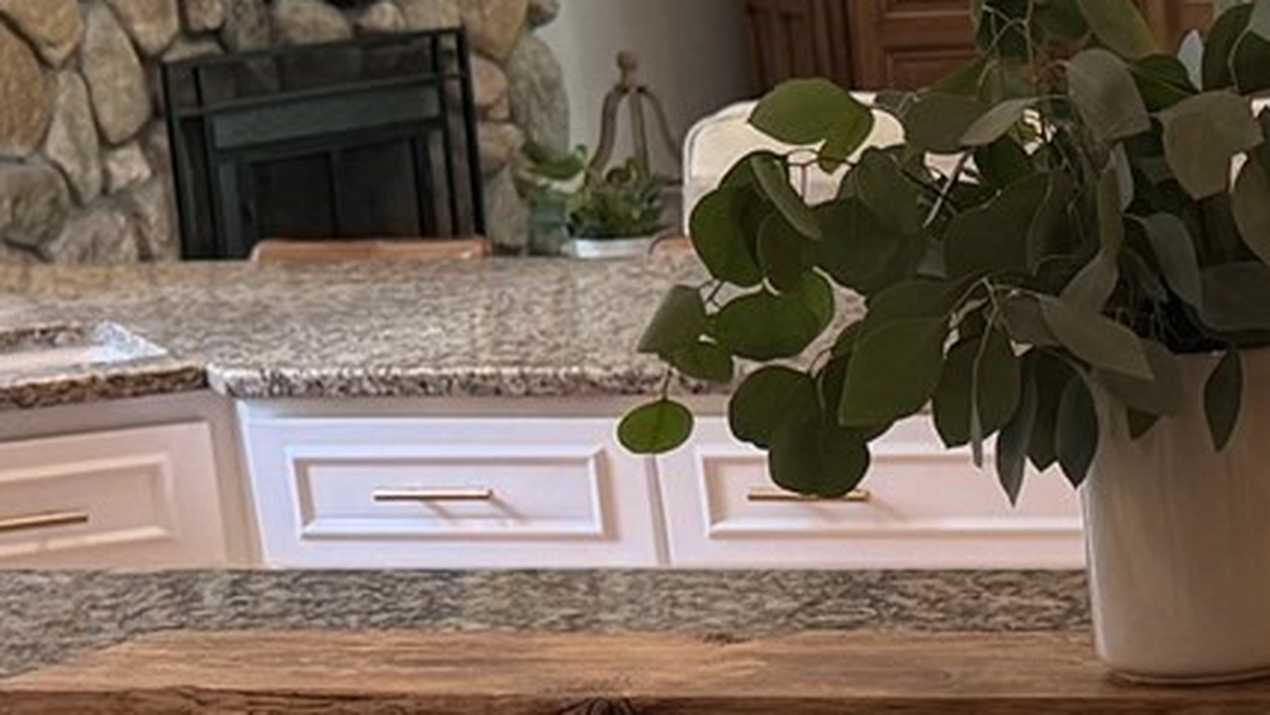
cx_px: 1938
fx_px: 4210
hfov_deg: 15.7
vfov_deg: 9.6
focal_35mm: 125
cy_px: 762
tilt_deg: -12.9
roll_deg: +2.8
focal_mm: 6.76
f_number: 1.78
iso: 250
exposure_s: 1/120
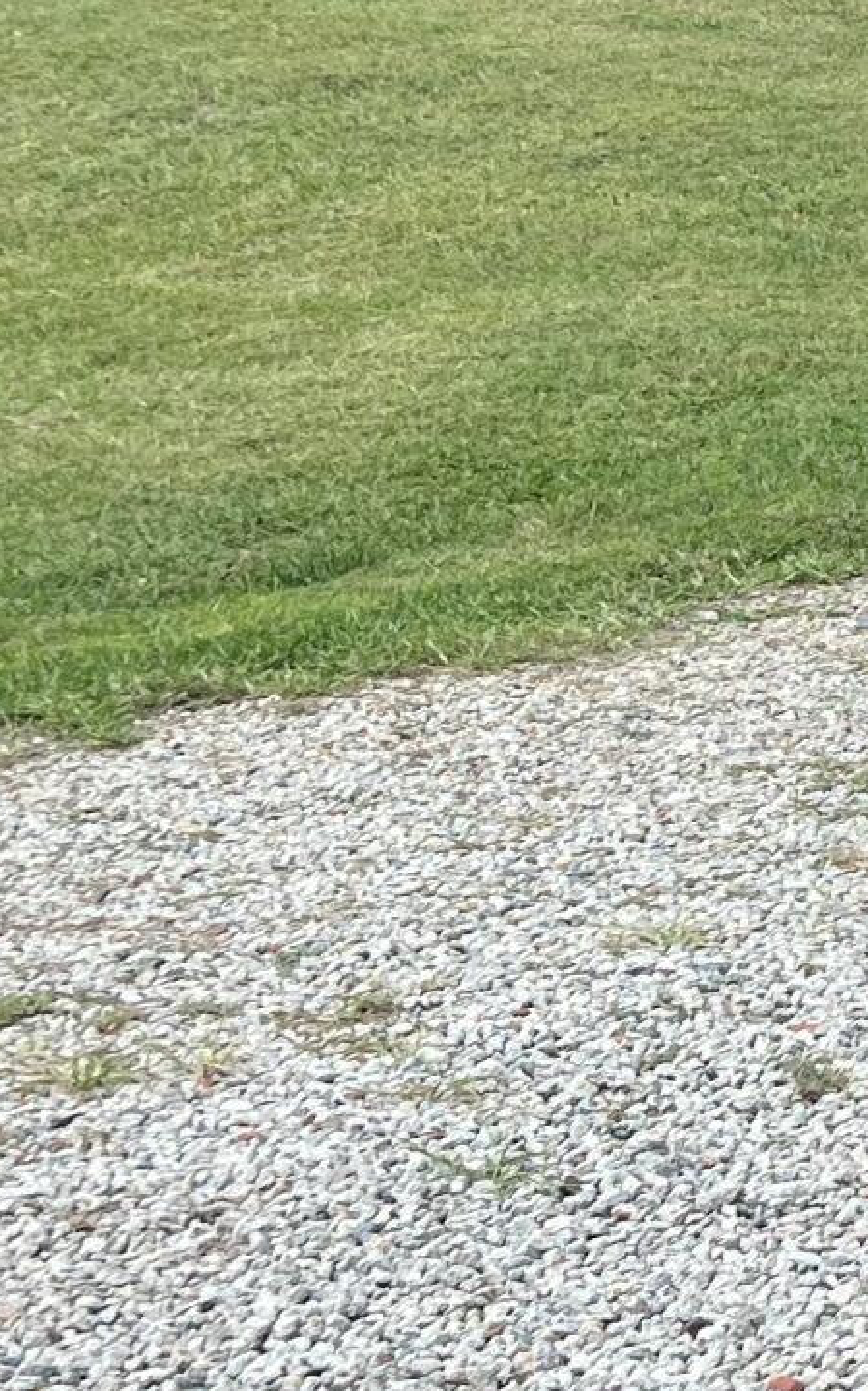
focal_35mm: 115
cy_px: 530
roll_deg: -0.3
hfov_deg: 10.7
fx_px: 4355
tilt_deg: -8.8
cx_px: 1529
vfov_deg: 18.1
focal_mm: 5.7
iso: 50
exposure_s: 1/1159
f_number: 1.5
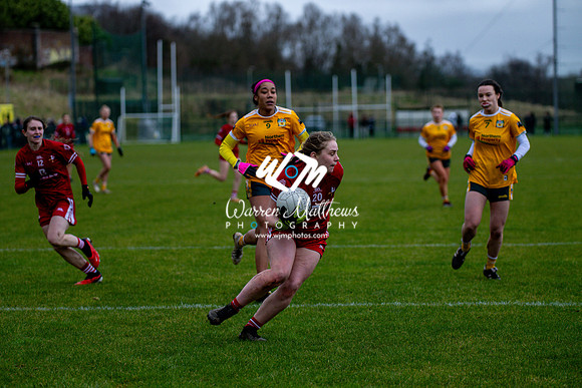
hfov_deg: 16.4
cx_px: 291
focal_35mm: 125
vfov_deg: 11.0
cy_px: 194
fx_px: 2021
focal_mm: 125
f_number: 2.8
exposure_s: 1/640
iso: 1400
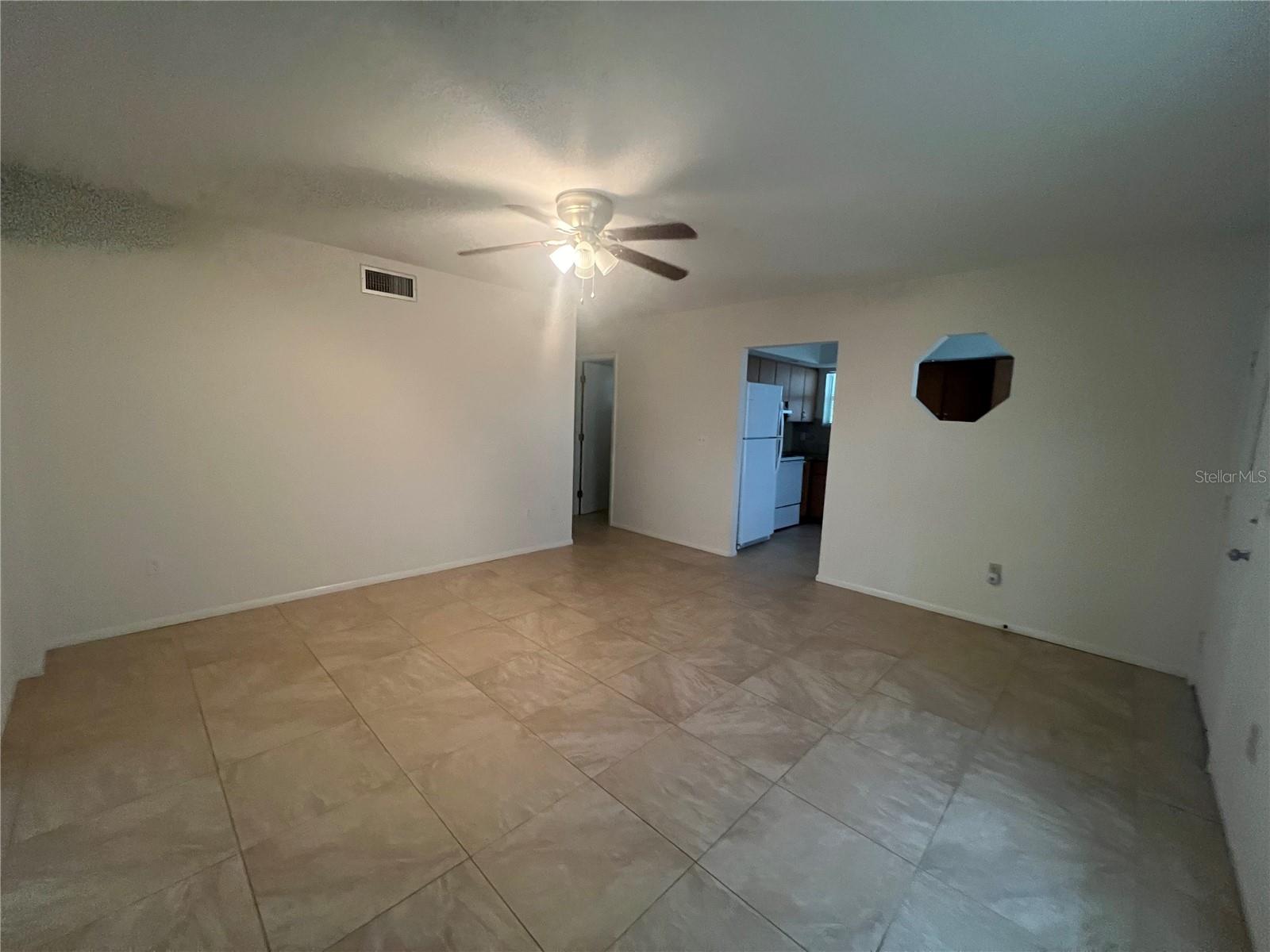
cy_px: 476
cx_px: 635
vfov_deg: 89.9
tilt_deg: -7.1
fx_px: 477
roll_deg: -2.2
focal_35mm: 13
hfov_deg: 106.2
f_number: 1.8
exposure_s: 1/60
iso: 640
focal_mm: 1.57
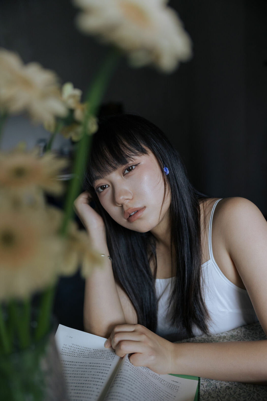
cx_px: 134
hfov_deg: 37.9
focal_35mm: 35
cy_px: 200
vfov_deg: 54.4
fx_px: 389
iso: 800
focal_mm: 35
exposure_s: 1/200
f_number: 2.8
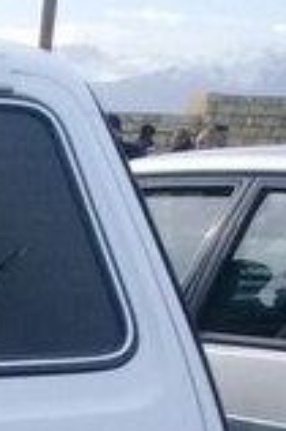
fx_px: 1612
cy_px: 577
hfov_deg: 8.4
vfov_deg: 14.5
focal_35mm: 135
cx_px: -599
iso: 50
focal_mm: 3.3
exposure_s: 1/621
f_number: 2.2
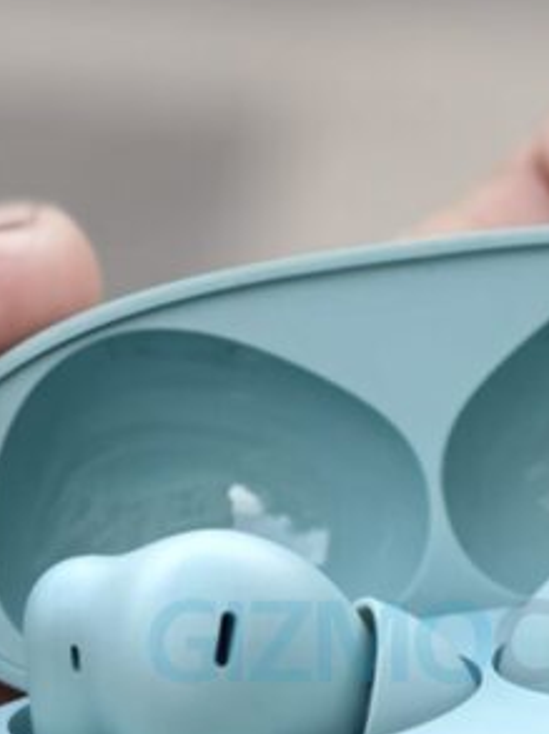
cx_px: 481
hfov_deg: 6.7
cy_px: 641
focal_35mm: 222
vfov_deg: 8.9
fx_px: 4705
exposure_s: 1/95
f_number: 5
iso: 500
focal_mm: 16.53
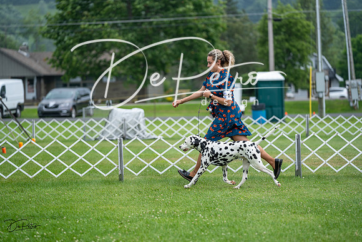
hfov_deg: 15.9
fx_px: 1297
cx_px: 181
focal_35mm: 129
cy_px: 121
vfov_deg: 10.6
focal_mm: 129
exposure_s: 1/500
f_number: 2.8
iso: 100
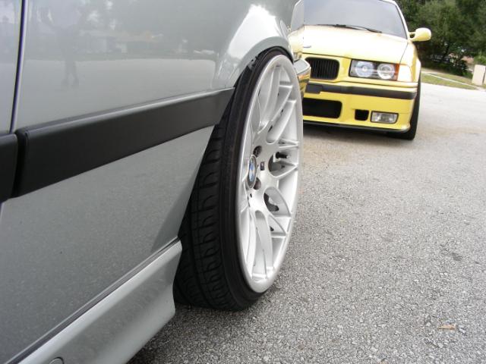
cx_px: 243
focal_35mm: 38
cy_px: 182
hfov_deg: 49.0
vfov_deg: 37.7
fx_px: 534
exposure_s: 1/143
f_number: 4
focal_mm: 6.3
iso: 50
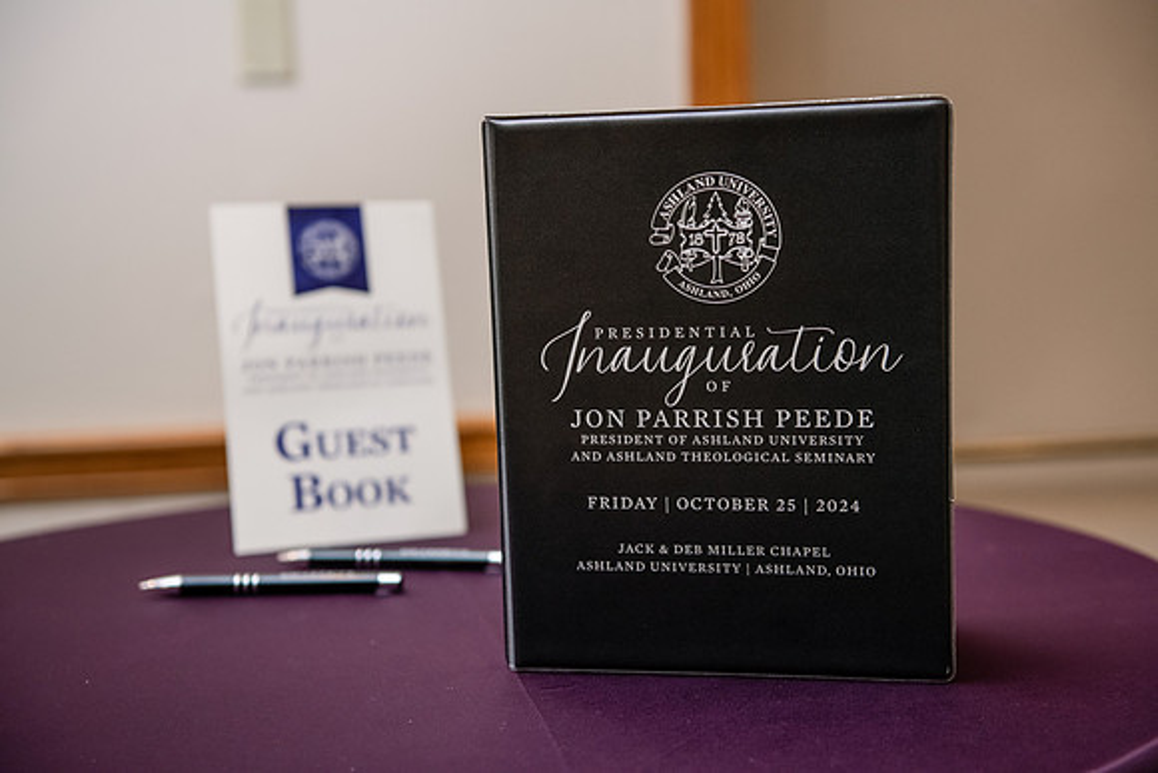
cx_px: 579
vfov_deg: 26.0
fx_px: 1673
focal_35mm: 52
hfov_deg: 38.2
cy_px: 386
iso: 2000
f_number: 3.5
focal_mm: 52
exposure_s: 1/100
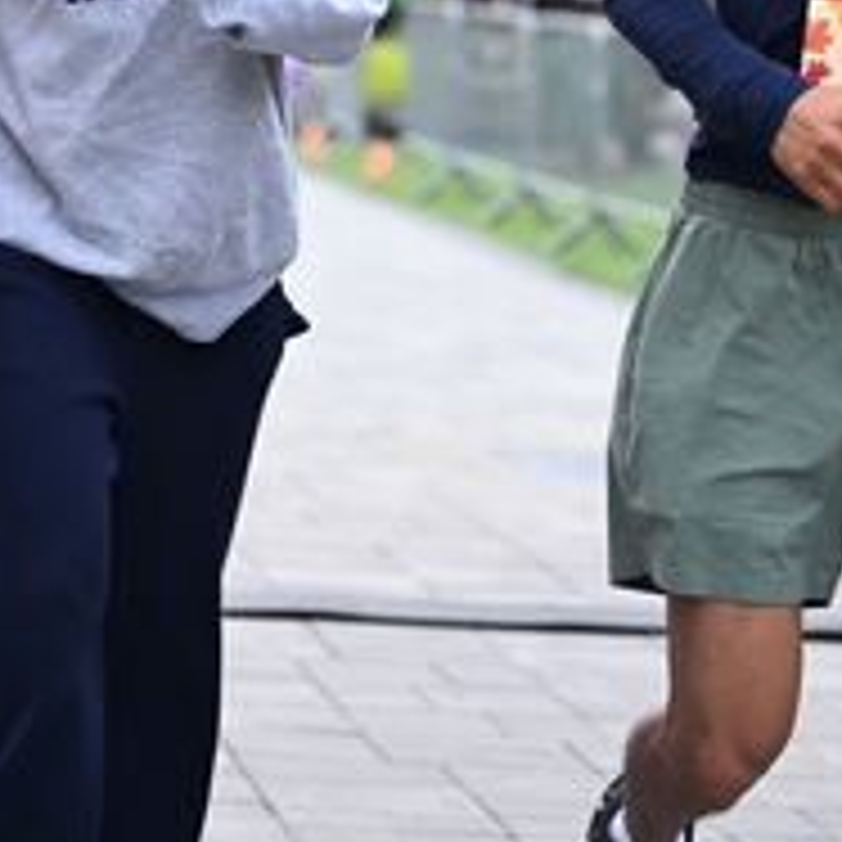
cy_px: -221
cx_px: 353
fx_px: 5311
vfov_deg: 8.9
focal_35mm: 193
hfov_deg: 9.1
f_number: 2.8
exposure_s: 1/2000
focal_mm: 77
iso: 640
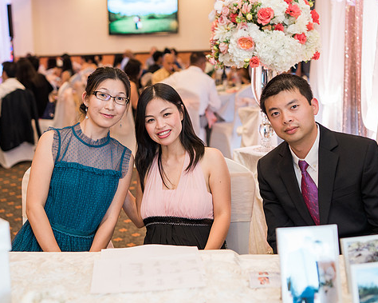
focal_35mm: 50
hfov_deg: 37.3
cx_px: 171
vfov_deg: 30.2
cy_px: 138
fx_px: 559
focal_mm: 35
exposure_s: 1/160
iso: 640
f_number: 2
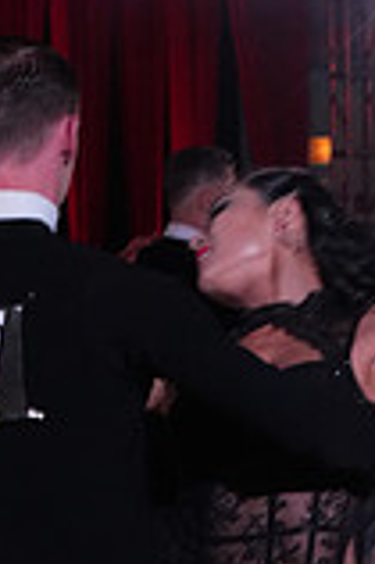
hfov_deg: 5.1
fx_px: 4196
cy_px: 900
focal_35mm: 268
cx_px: 16
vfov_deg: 7.5
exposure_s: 1/250
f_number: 6.3
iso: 3200
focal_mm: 73
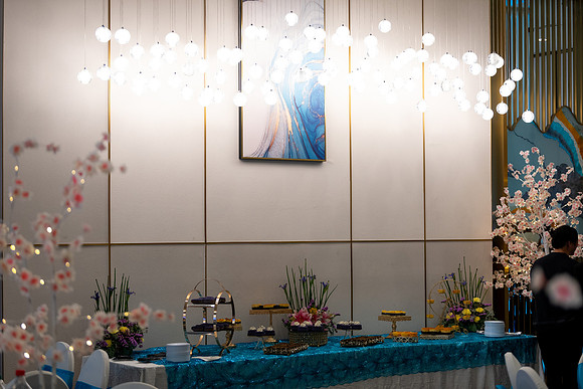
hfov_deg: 28.8
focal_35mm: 70
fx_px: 1134
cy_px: 194
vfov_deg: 19.5
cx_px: 292
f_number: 2.8
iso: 1250
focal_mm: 70
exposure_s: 1/400
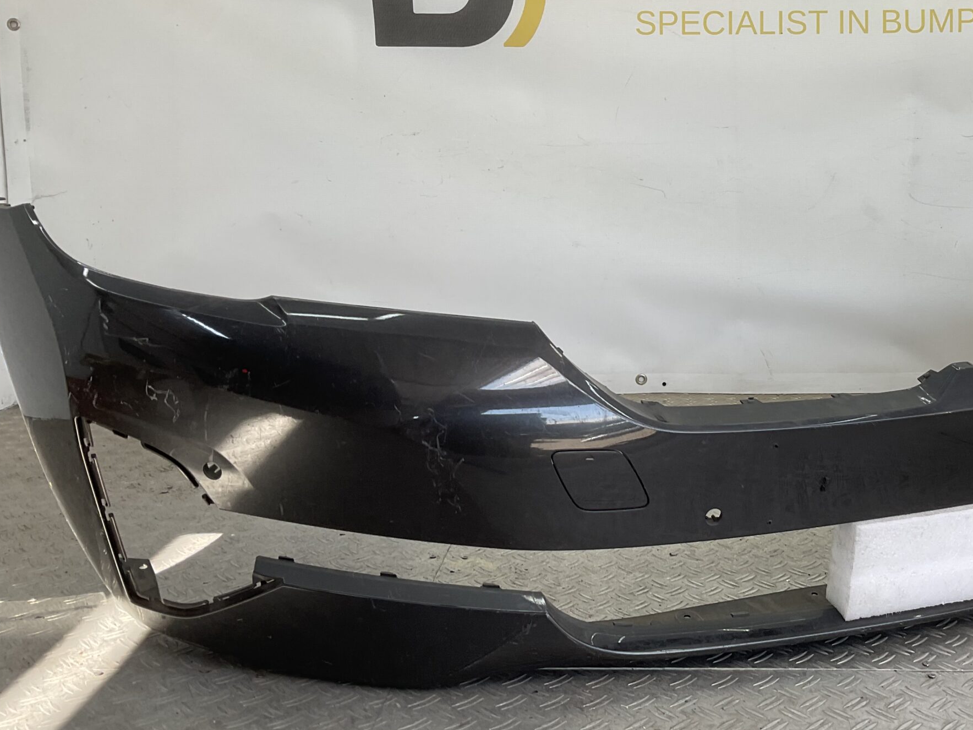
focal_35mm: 42
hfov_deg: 43.9
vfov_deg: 34.3
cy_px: 330
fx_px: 1181
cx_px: 679
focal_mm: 3
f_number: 1.8
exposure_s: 1/188
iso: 16
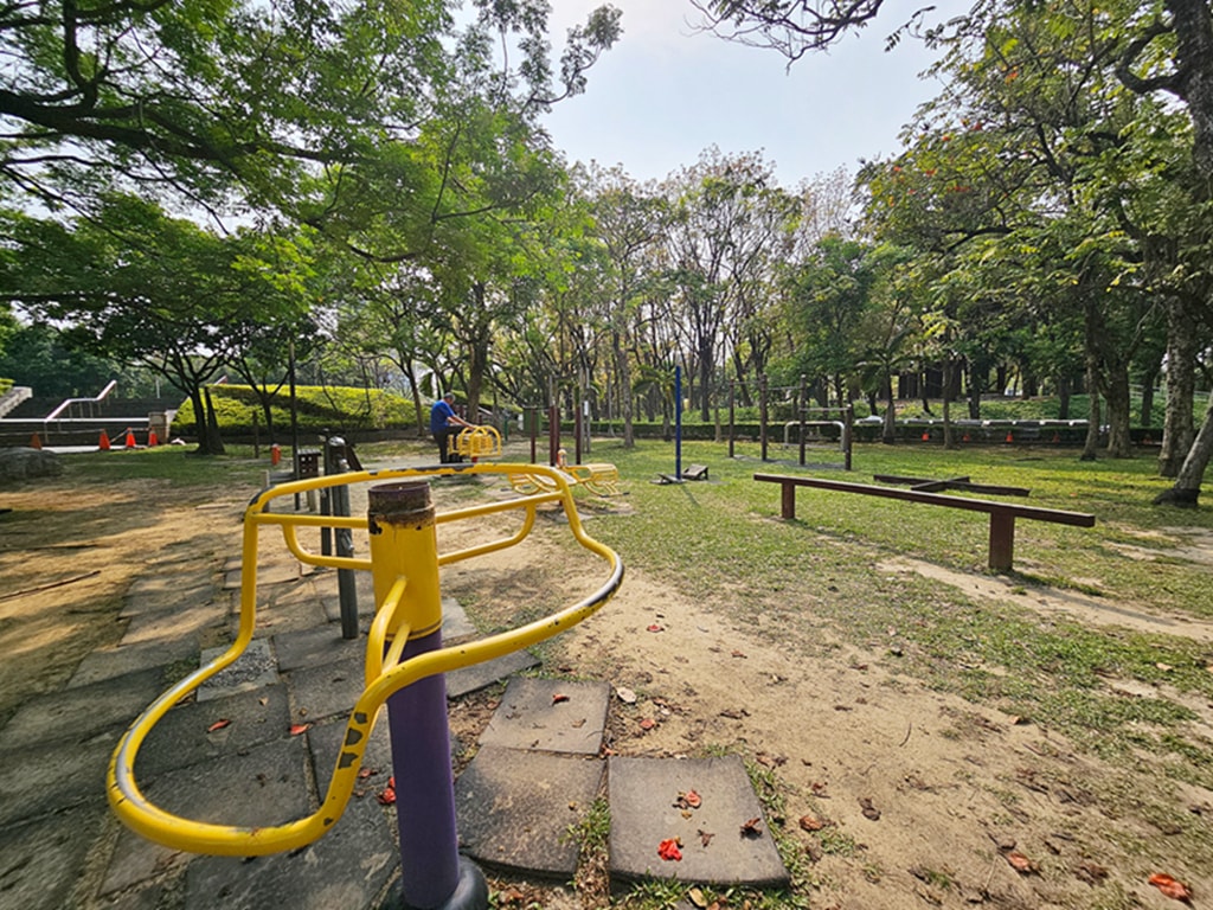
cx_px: 606
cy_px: 455
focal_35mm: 13
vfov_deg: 89.9
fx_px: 456
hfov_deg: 106.2
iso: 50
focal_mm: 2.2
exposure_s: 1/2216
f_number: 2.2
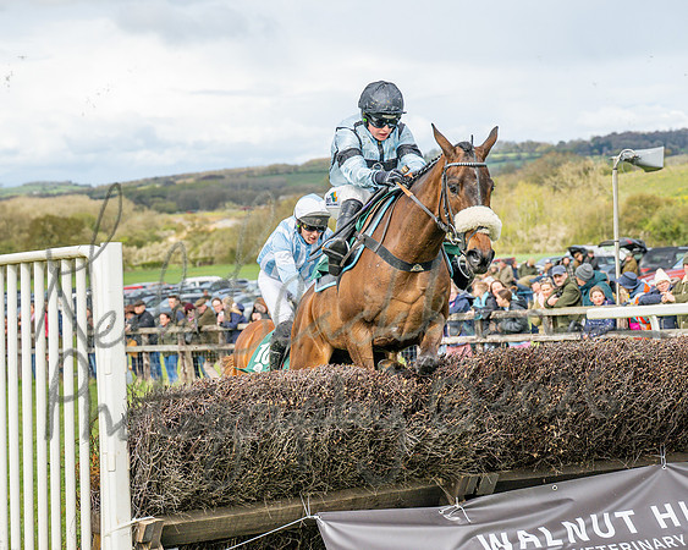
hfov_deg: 16.3
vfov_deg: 13.0
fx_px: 2408
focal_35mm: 118
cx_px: 346
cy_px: 275
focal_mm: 70
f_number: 4
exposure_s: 1/2500
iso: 400
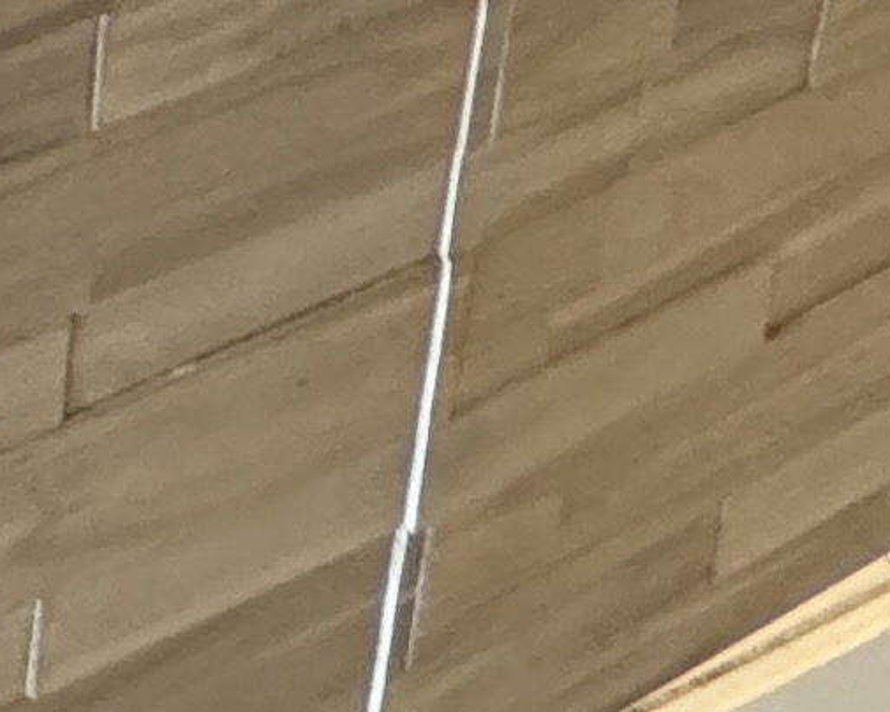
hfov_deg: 13.5
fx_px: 2871
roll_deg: -0.1
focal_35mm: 109
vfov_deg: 10.4
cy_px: -1382
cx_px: -1174
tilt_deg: -15.3
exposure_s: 1/60
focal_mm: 2.22
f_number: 2.2
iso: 250
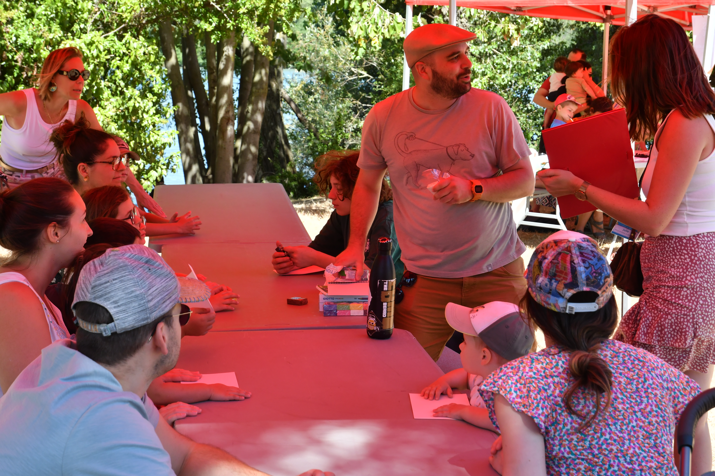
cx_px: 358
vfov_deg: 21.6
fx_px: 1251
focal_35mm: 63
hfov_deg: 31.9
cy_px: 238
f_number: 7.1
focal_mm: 42
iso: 400
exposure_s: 1/400
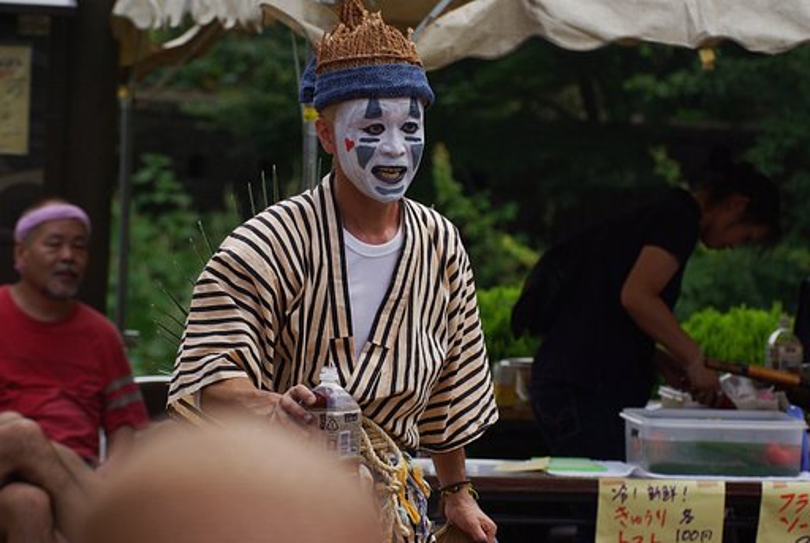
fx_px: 6084
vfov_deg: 5.1
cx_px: 405
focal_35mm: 270
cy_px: 272
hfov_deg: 7.6
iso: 200
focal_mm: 180
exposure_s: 1/500
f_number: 9
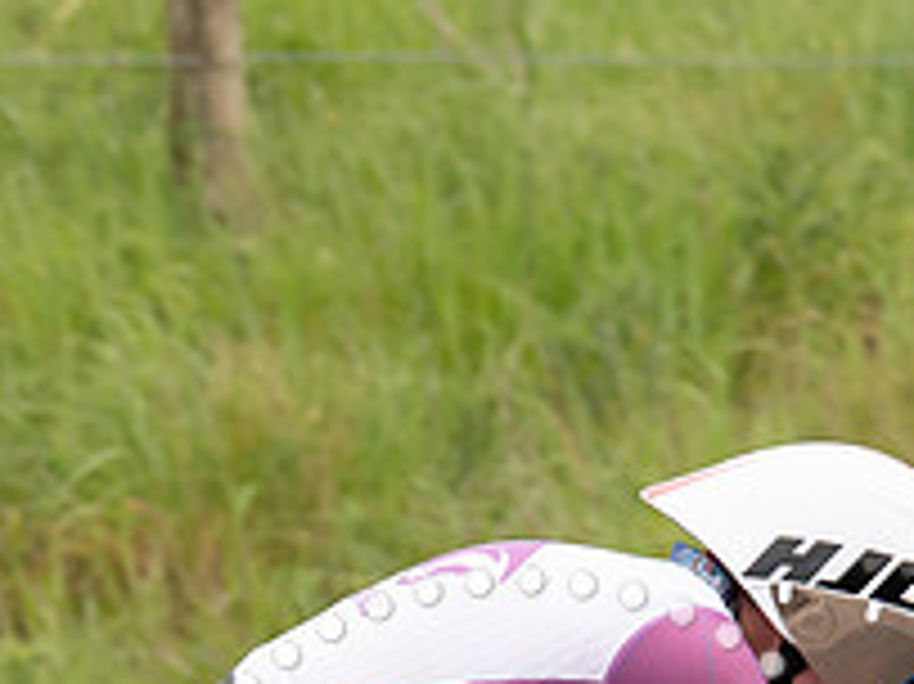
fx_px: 28816
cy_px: 744
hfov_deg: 1.8
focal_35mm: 1092
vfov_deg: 1.4
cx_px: 597
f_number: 4
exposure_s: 1/1000
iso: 320
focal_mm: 200
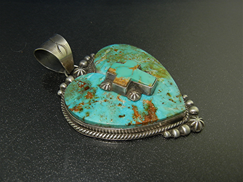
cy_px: 91
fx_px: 274
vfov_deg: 36.8
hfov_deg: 47.9
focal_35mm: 39
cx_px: 122
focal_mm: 7.1
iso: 367
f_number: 7.4
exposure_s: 1/30
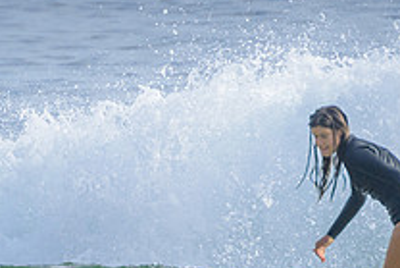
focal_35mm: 1364
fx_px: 15166
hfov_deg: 1.5
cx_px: 195
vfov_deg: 1.0
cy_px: 354
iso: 500
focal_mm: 400
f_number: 9
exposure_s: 1/1600
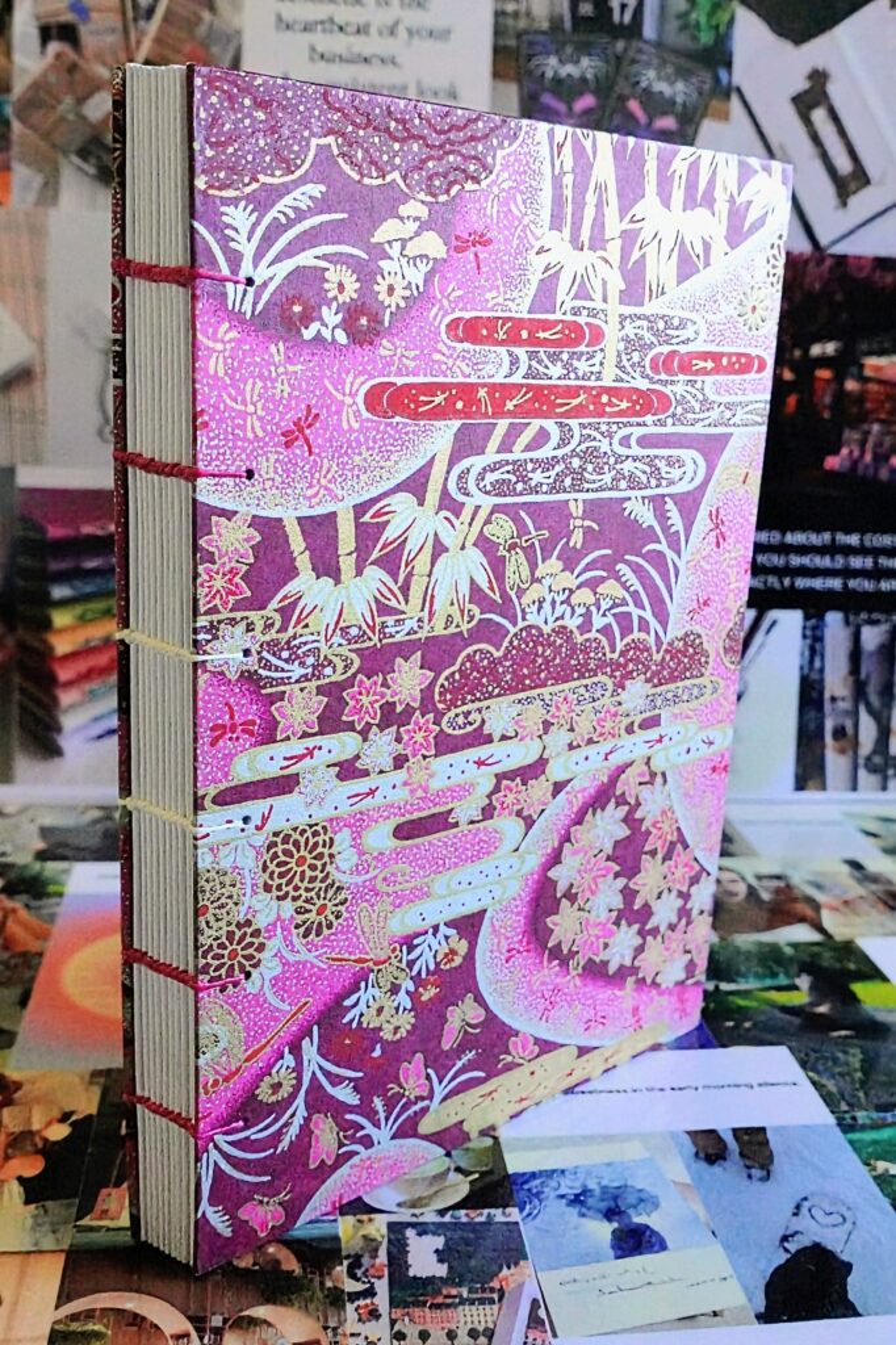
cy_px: 672
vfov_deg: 57.2
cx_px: 448
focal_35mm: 33
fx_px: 1233
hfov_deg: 39.9
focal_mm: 12.79
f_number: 5
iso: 3200
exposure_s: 1/250
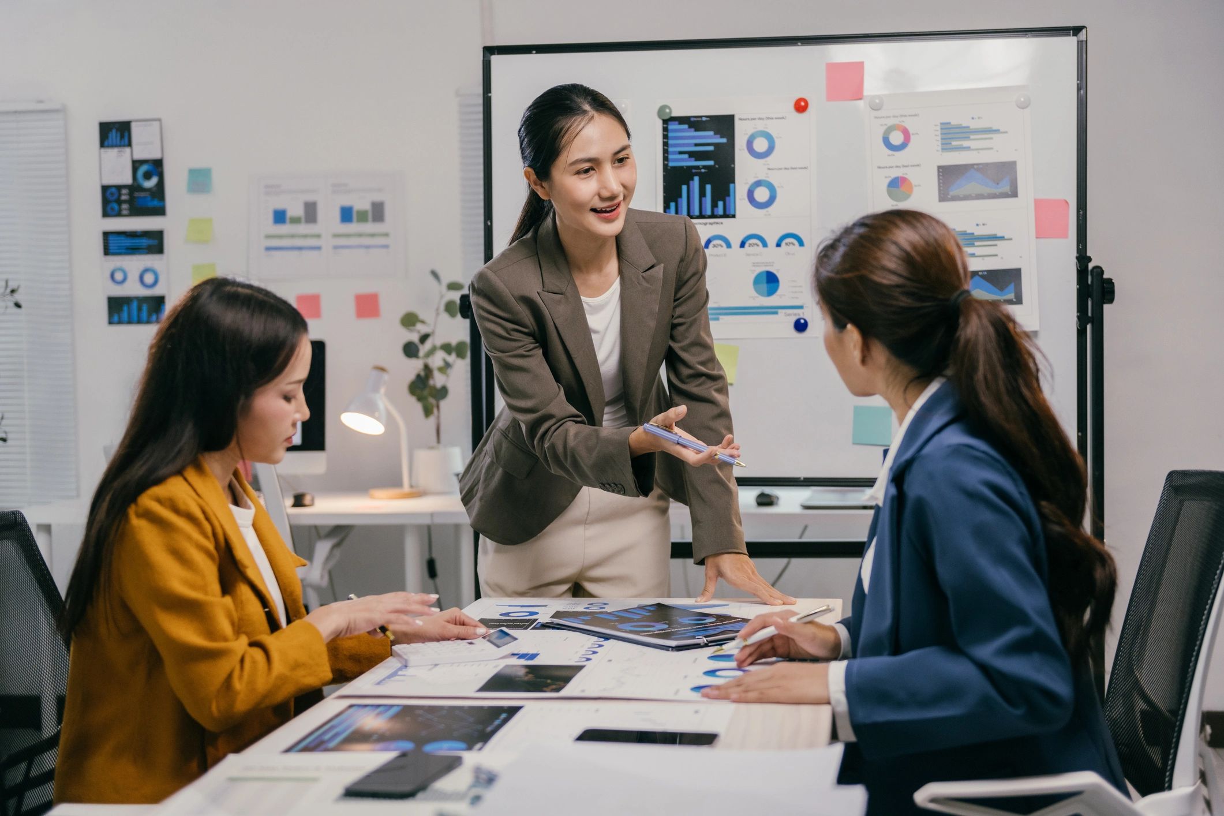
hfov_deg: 39.6
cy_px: 408
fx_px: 1700
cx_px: 612
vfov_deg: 27.0
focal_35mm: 50
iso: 640
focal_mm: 50
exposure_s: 1/800
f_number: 2.8
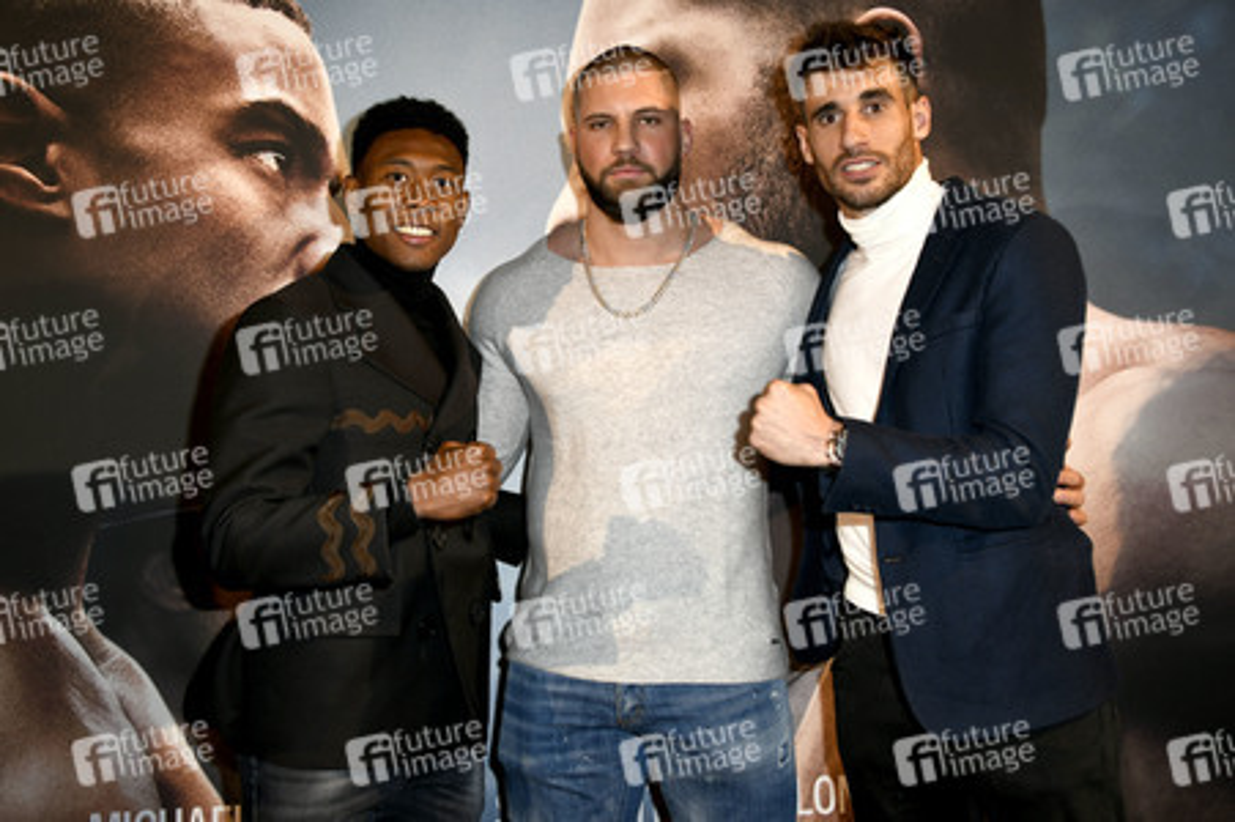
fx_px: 1234
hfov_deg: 53.2
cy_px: 411
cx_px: 618
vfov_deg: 36.8
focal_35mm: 36
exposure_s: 1/125
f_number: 6.3
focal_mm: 36
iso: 500
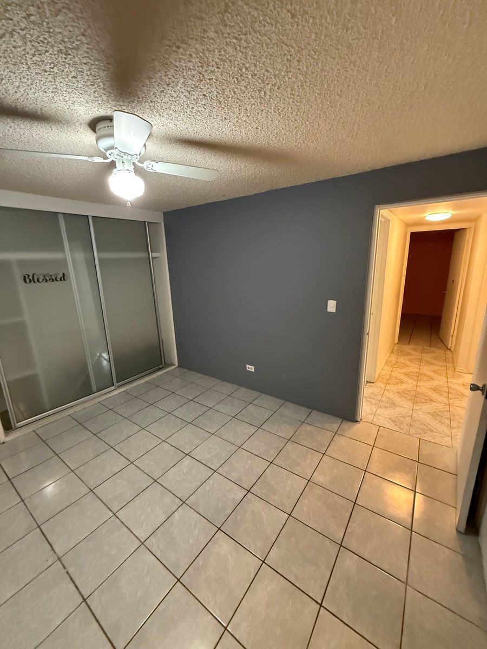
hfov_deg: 85.7
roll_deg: +2.7
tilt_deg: -13.7
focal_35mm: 14
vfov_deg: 102.1
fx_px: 263
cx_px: 244
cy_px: 324
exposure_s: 1/60
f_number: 2.2
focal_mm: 2.22
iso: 800
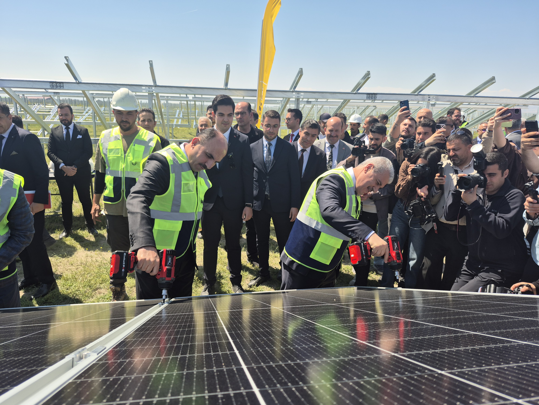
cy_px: 202
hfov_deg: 73.9
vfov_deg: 58.9
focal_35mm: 23
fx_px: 358
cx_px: 270
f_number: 1.8
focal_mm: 5.4
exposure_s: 1/1308
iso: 25
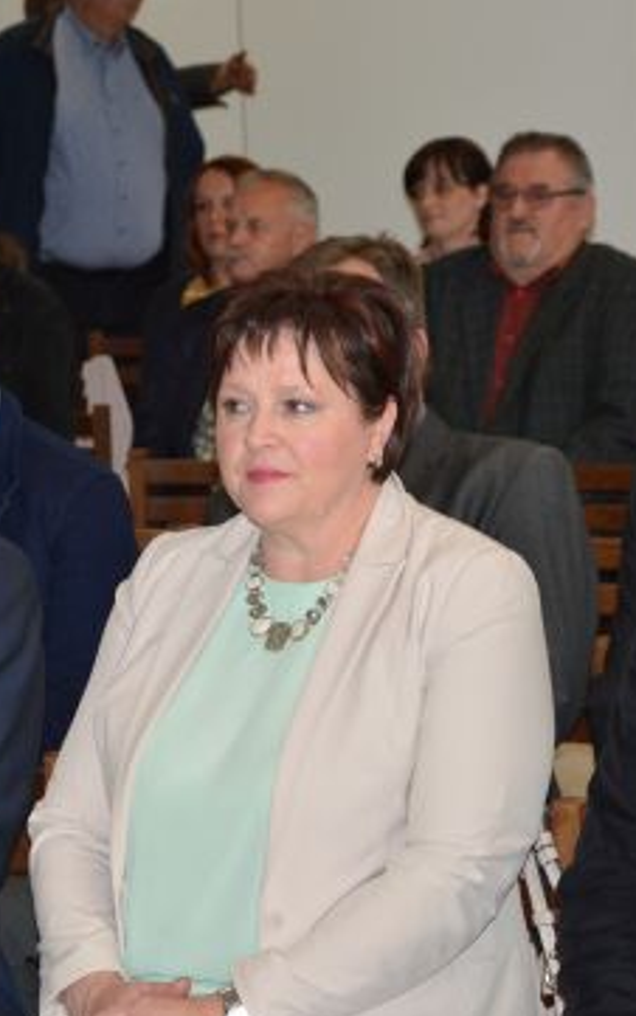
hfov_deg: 8.5
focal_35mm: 155
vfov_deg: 13.5
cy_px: 552
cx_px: 290
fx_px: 4293
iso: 800
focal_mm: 62
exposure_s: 1/200
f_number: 5.3
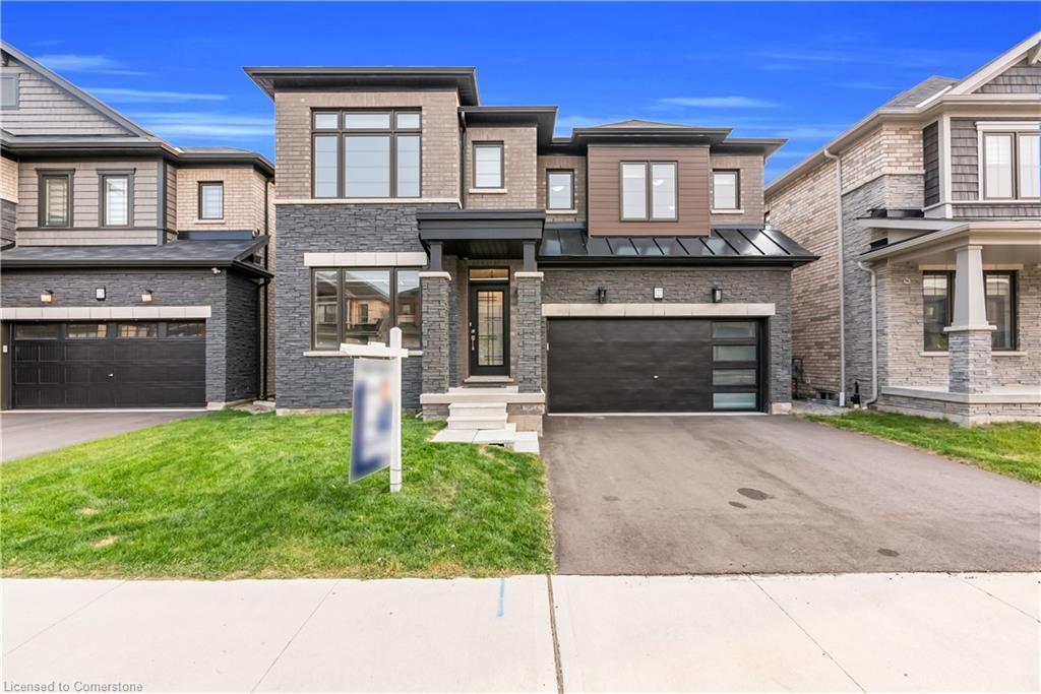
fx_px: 463
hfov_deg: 96.7
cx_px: 520
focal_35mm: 16
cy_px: 347
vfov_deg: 73.8
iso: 400
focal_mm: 16
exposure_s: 1/160
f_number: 8
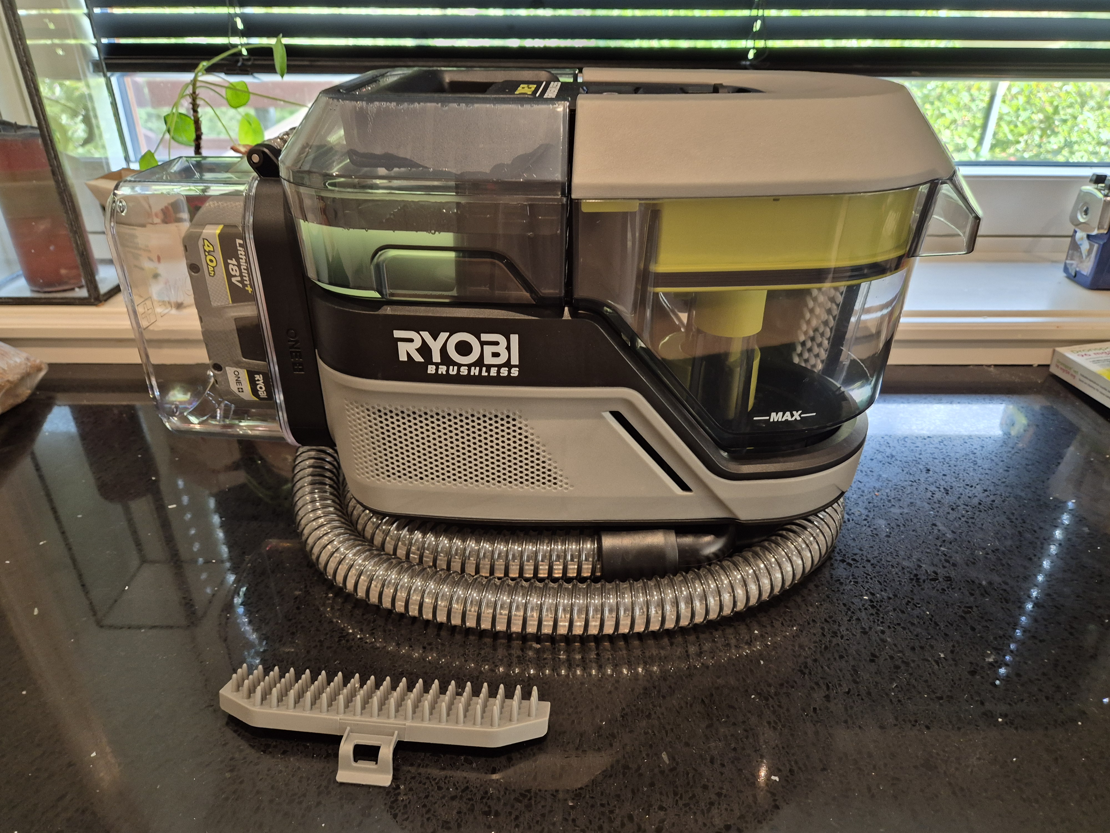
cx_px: 555
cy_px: 416
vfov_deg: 58.9
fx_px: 738
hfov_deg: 73.9
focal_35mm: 23
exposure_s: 1/100
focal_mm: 5.4
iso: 400
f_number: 1.8
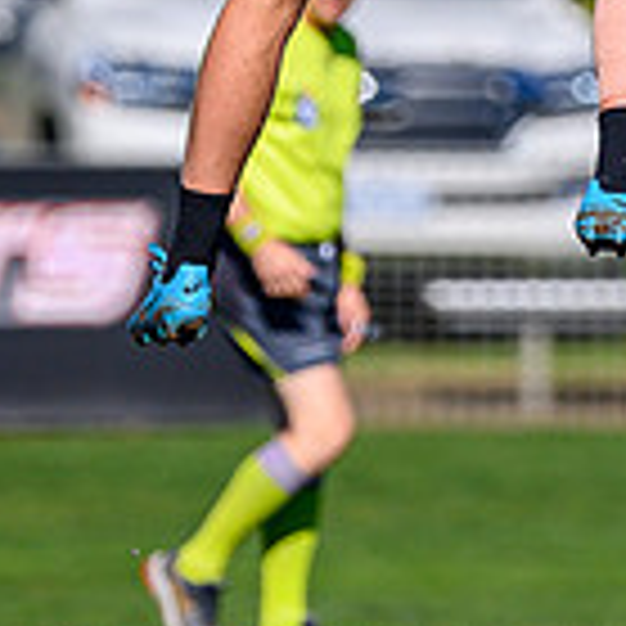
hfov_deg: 0.7
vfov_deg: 0.7
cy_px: -196
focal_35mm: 2427
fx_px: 49656
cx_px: 671
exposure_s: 1/3200
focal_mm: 500
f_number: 4
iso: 200
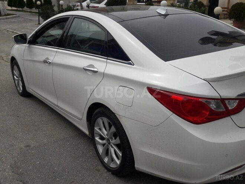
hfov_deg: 63.4
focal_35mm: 28
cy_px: 92
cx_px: 122
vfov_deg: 49.7
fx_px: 198
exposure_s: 1/1828
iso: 40
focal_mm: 3.7
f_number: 1.9
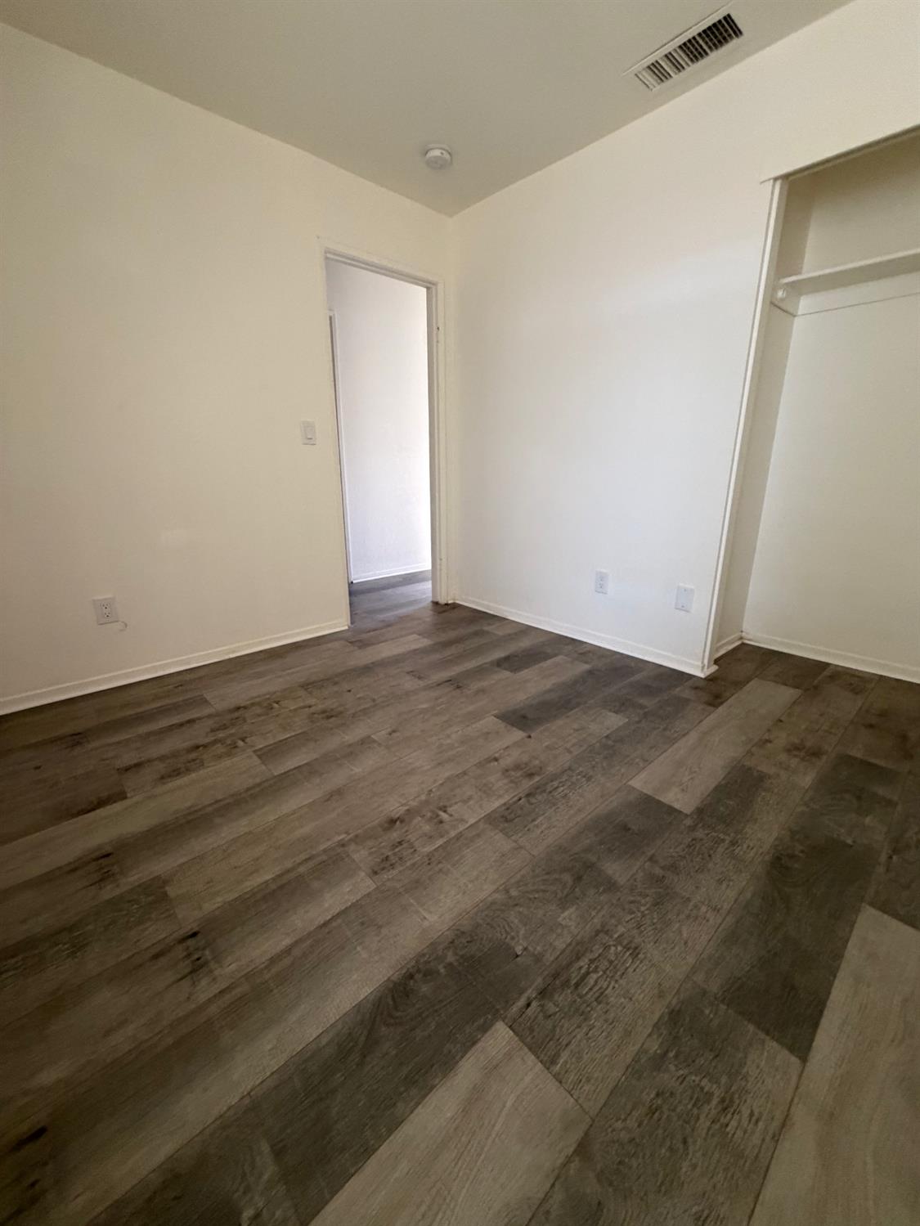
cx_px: 460
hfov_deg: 85.7
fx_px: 496
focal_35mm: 14
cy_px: 613
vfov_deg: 102.0
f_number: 2.2
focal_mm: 2.22
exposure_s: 1/60
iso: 400
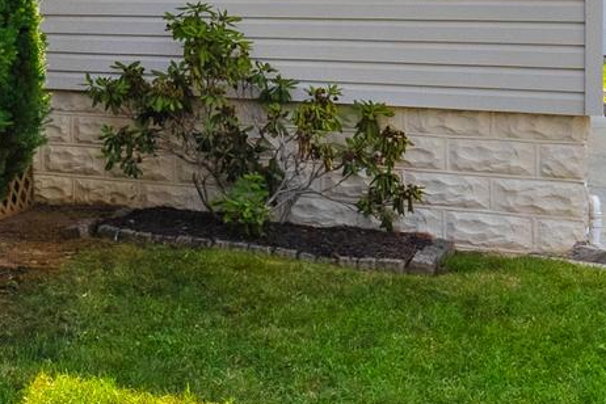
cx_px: -403
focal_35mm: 71
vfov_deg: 18.4
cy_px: -57
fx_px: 1195
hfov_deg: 21.5
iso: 400
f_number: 8
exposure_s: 1/1250
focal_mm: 16
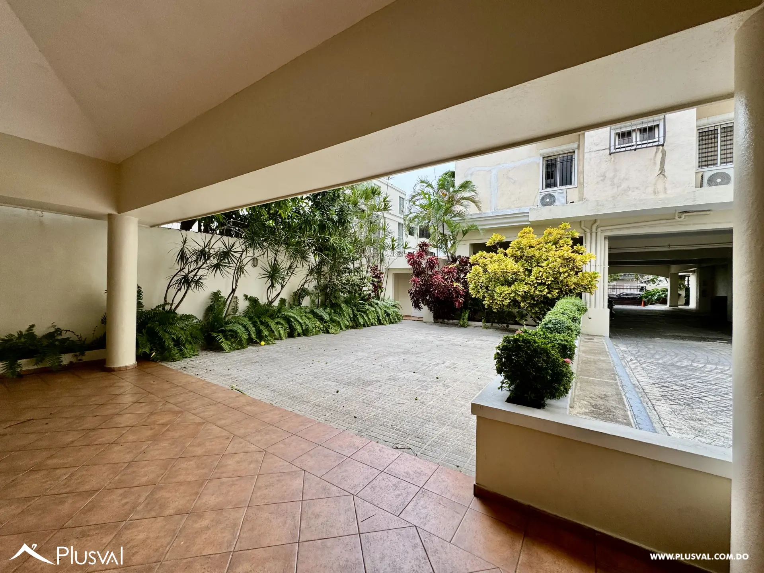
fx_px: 309
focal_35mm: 14
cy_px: 286
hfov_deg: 102.1
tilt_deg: -1.6
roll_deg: -1.8
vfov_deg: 85.7
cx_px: 382
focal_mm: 2.22
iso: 40
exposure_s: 1/138
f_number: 2.2
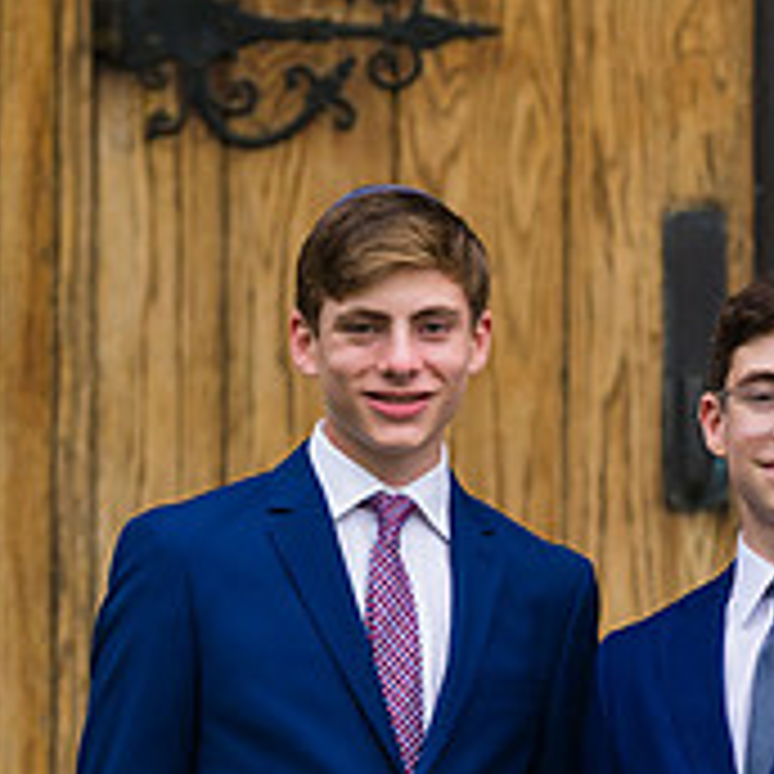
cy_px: 614
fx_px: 9436
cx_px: 788
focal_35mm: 373
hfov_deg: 4.7
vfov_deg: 4.7
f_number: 4
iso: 400
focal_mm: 130
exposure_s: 1/320
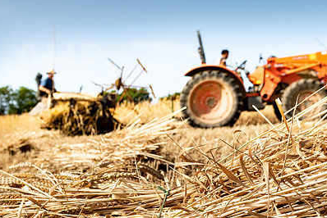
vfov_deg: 31.9
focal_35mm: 42
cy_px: 125
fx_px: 382
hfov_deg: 46.4
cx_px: 166
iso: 64
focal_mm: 24
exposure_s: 1/400
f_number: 5.6
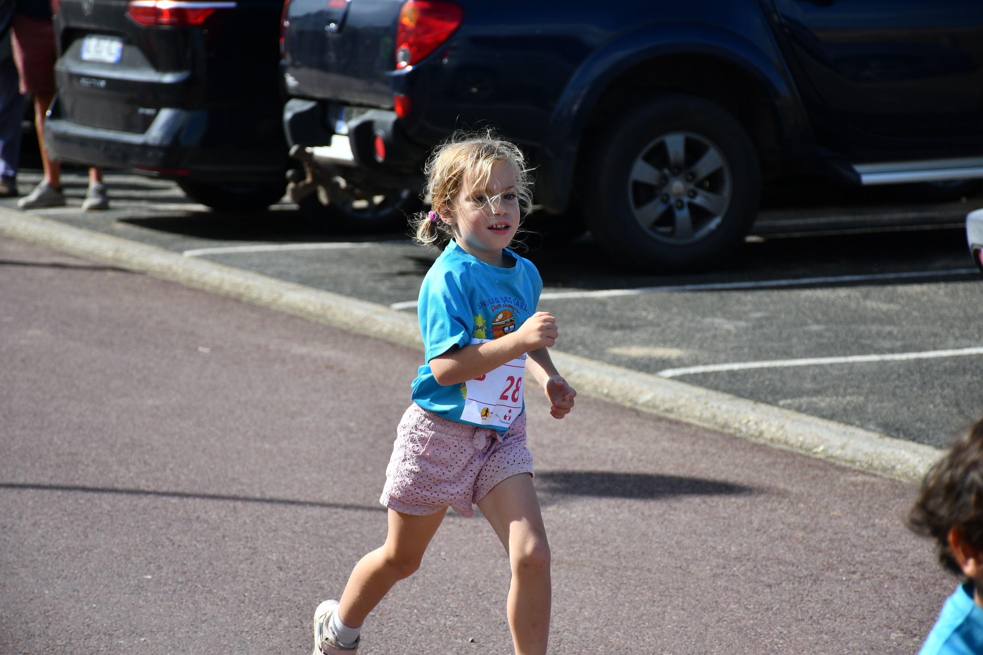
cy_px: 328
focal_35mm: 150
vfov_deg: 9.1
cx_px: 492
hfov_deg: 13.7
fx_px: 4096
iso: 200
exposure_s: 1/1600
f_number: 5.6
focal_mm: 100
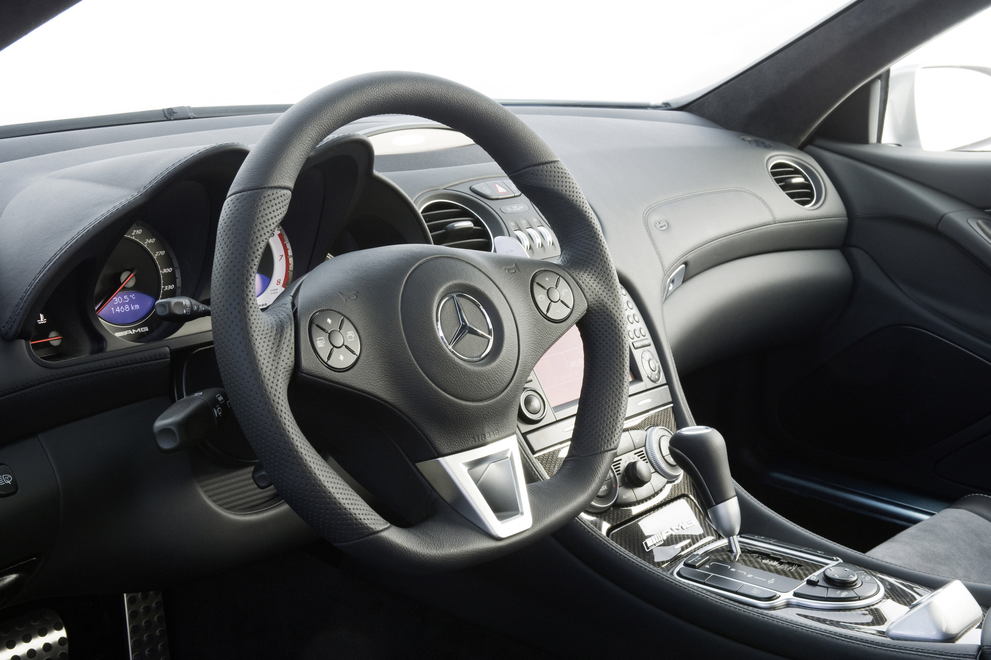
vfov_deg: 27.0
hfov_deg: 39.6
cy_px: 330
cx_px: 496
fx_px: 1376
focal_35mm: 50
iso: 200
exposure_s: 1/2.5
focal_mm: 50
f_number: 22
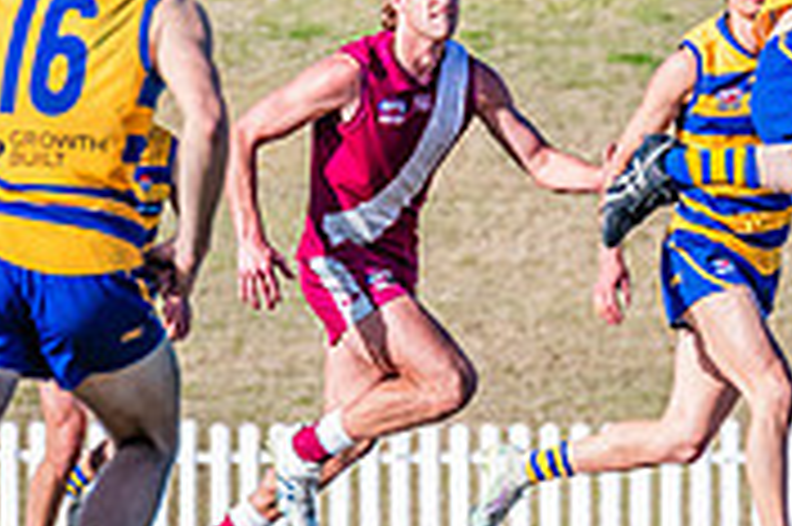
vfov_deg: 0.9
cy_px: -115
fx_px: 33628
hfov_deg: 1.3
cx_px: 982
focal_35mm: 1530
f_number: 11
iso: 800
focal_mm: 420
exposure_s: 1/640
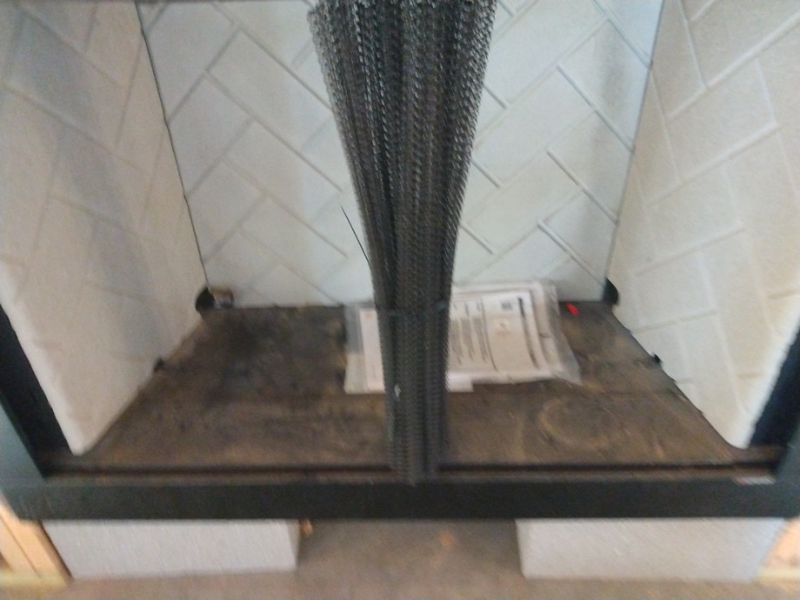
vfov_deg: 66.0
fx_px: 462
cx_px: 400
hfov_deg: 81.7
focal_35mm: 20
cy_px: 300
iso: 1506
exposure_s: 1/17
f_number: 2
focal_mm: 3.54
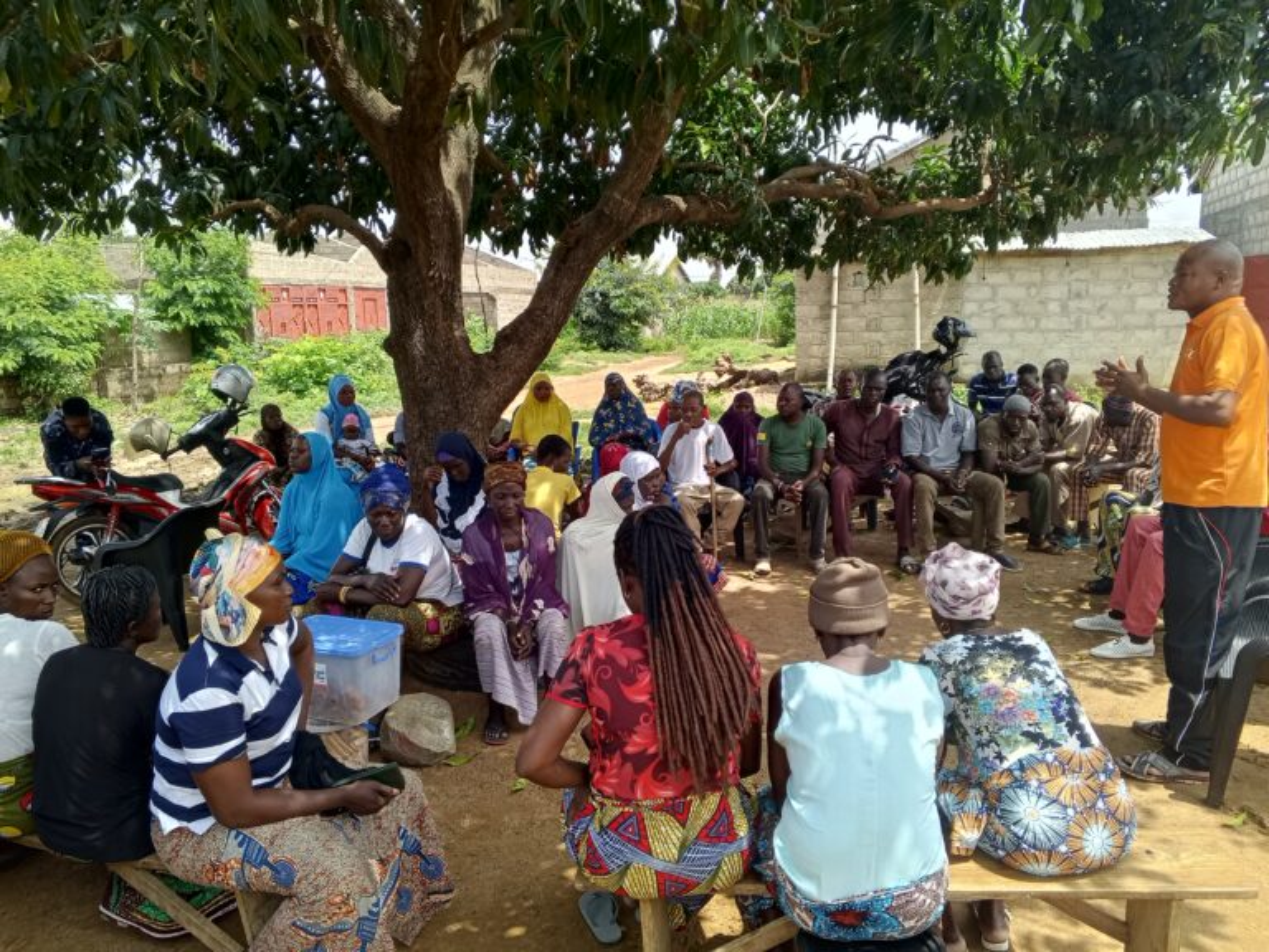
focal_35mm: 27
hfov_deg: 65.3
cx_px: 634
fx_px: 990
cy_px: 476
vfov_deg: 51.4
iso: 101
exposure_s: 1/221
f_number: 1.6
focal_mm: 4.19
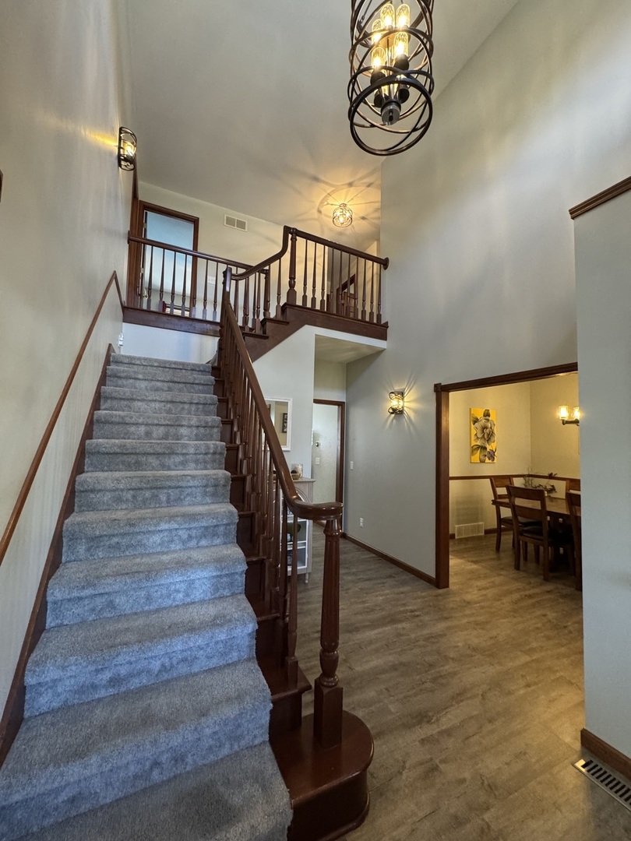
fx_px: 340
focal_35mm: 14
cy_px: 420
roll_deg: -1.4
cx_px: 316
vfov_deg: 102.1
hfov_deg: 85.7
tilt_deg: +1.9
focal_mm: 2.22
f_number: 2.2
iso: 500
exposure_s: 1/60
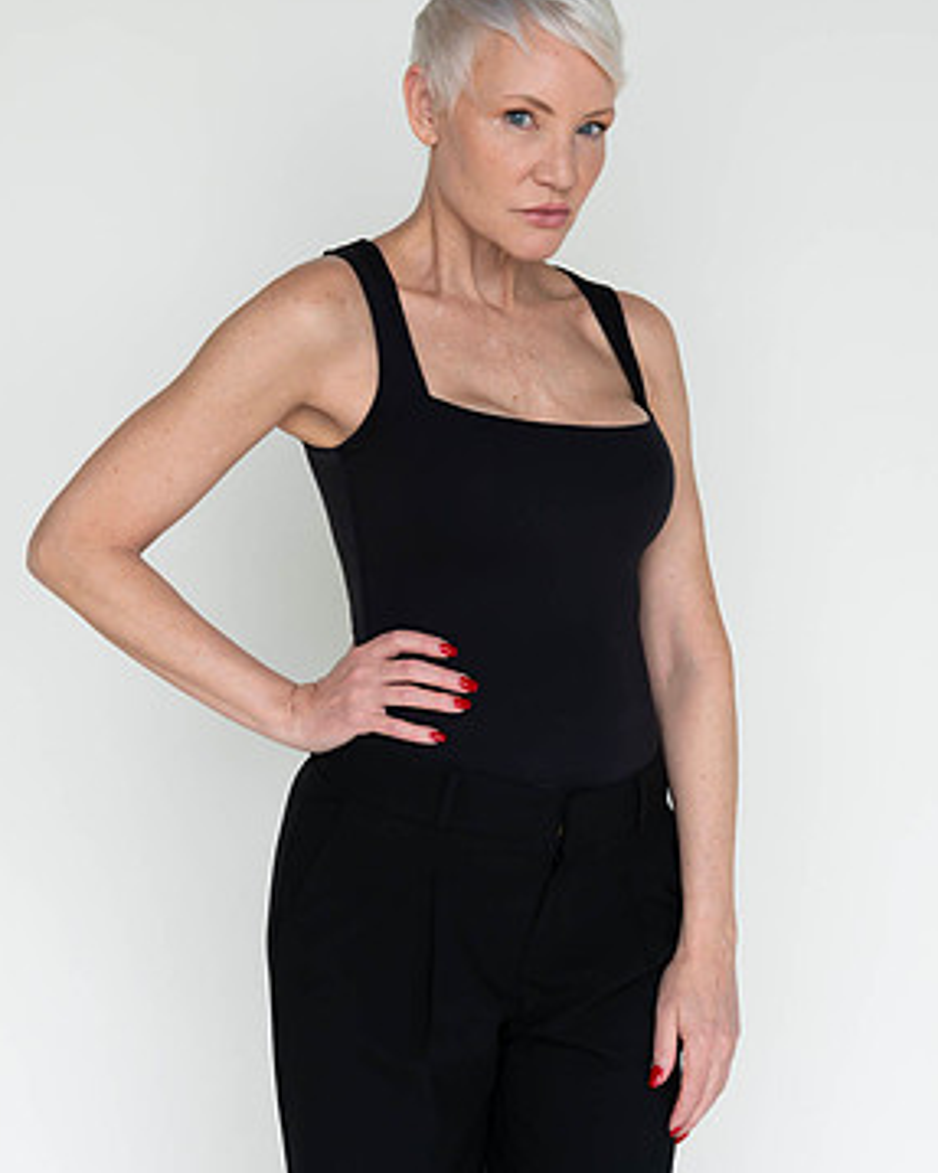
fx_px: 2534
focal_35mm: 73
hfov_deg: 21.0
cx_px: 480
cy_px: 503
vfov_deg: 26.0
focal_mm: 62
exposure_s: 1/125
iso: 640
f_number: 6.3
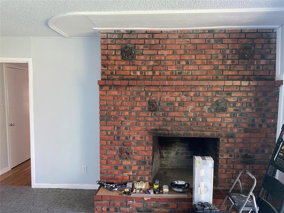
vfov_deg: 53.1
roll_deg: +0.6
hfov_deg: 67.3
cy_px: 106
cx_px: 142
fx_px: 213
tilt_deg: -4.9
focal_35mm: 26
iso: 250
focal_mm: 4.25
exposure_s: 1/60
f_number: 1.8
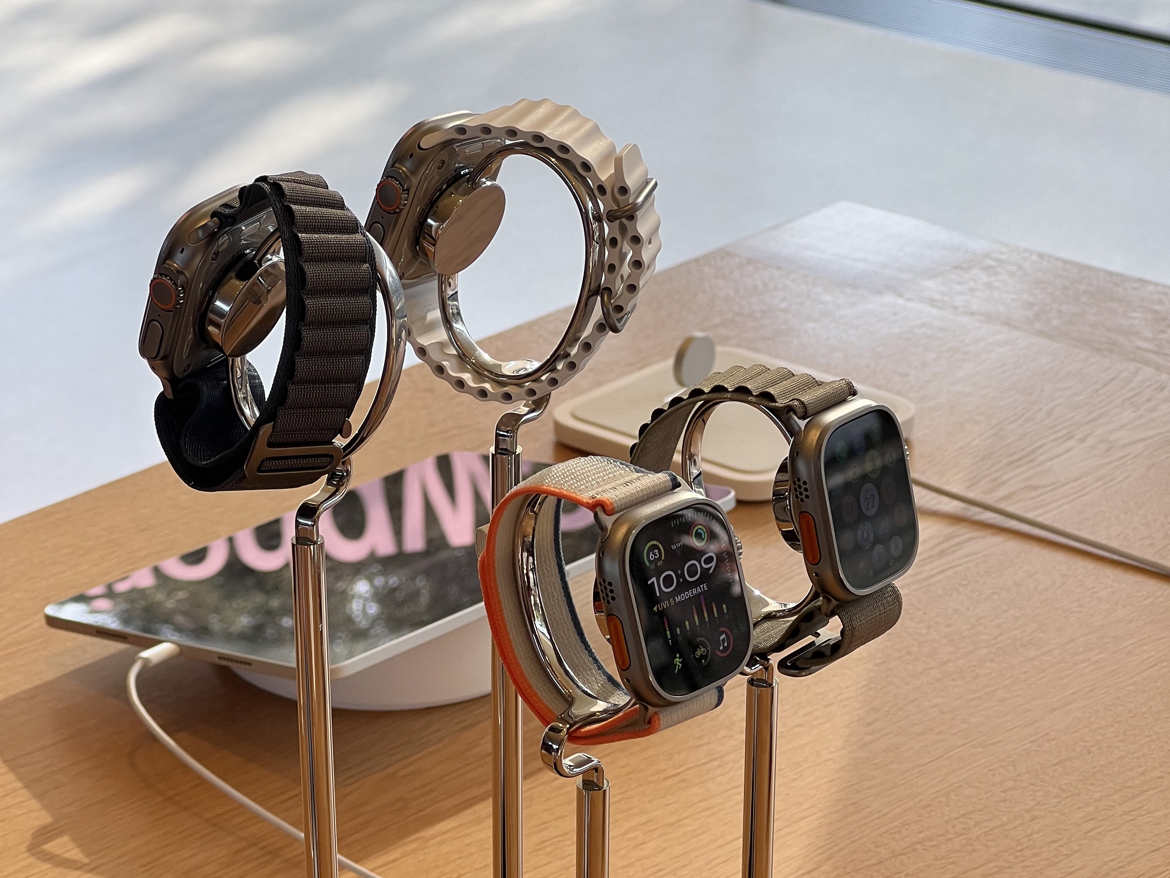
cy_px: 439
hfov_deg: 25.3
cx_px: 585
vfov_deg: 19.1
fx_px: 2603
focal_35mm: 77
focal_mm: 9
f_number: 2.8
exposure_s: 1/120
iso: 32
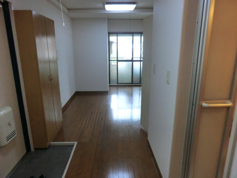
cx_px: 118
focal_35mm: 24
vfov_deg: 56.8
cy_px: 89
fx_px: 164
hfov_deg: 71.6
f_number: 3.2
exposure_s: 1/60
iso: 400
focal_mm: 4.3
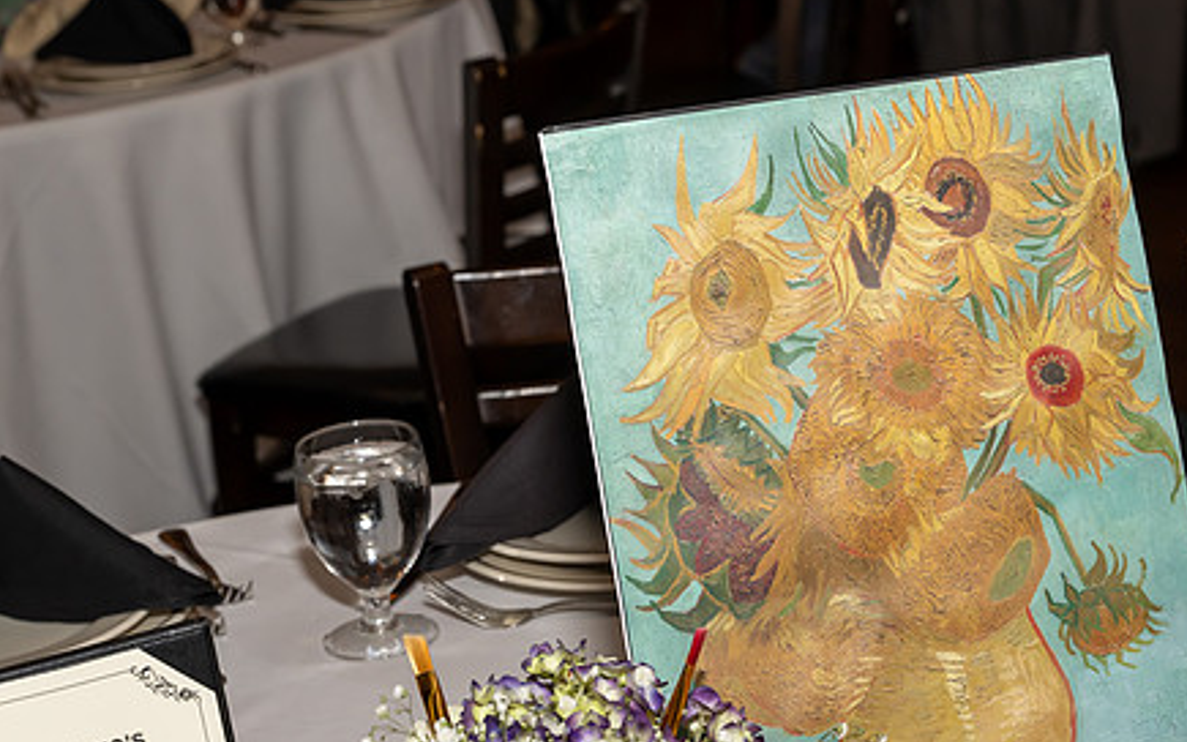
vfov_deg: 15.5
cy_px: 534
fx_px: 2718
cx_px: 761
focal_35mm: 84
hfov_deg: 24.6
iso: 500
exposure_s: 1/250
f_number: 7.1
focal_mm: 56
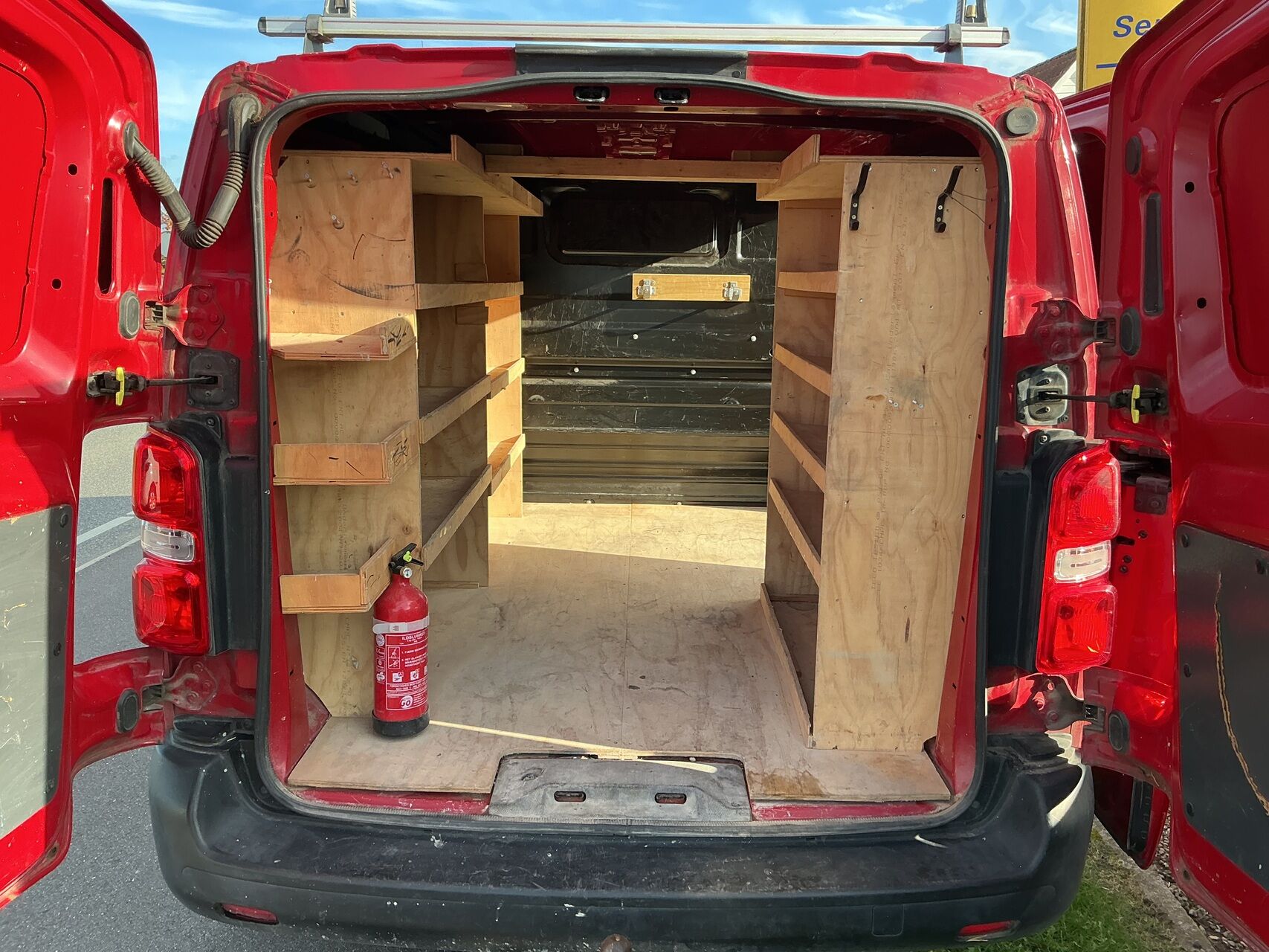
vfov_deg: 48.2
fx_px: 1063
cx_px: 634
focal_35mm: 29
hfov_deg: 61.7
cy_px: 476
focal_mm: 3
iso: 25
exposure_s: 1/248
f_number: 1.8
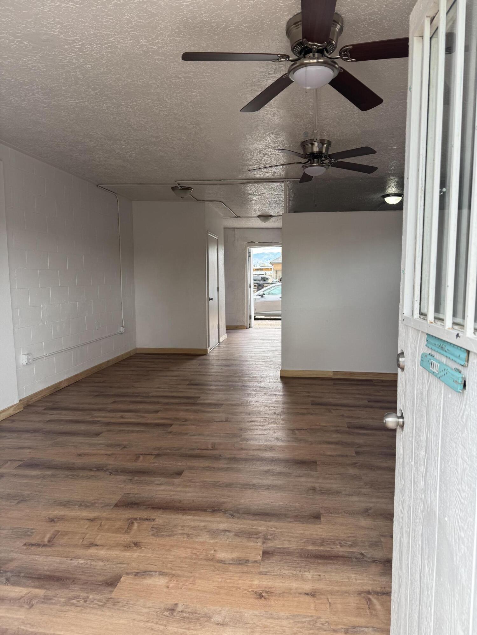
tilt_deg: -5.7
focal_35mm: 24
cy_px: 318
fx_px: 441
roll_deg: +1.3
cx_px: 238
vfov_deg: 71.6
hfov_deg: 56.8
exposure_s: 1/220
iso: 80
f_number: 1.78
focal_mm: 6.76
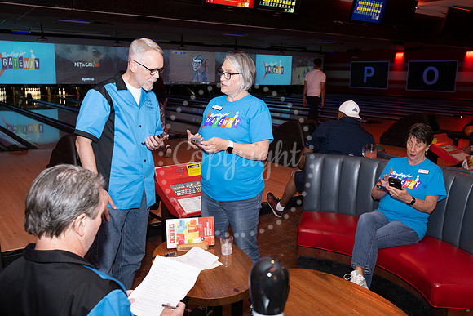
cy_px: 158
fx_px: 460
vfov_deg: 37.9
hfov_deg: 54.4
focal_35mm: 35
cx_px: 236
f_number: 5.6
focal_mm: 35
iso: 1000
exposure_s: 1/60
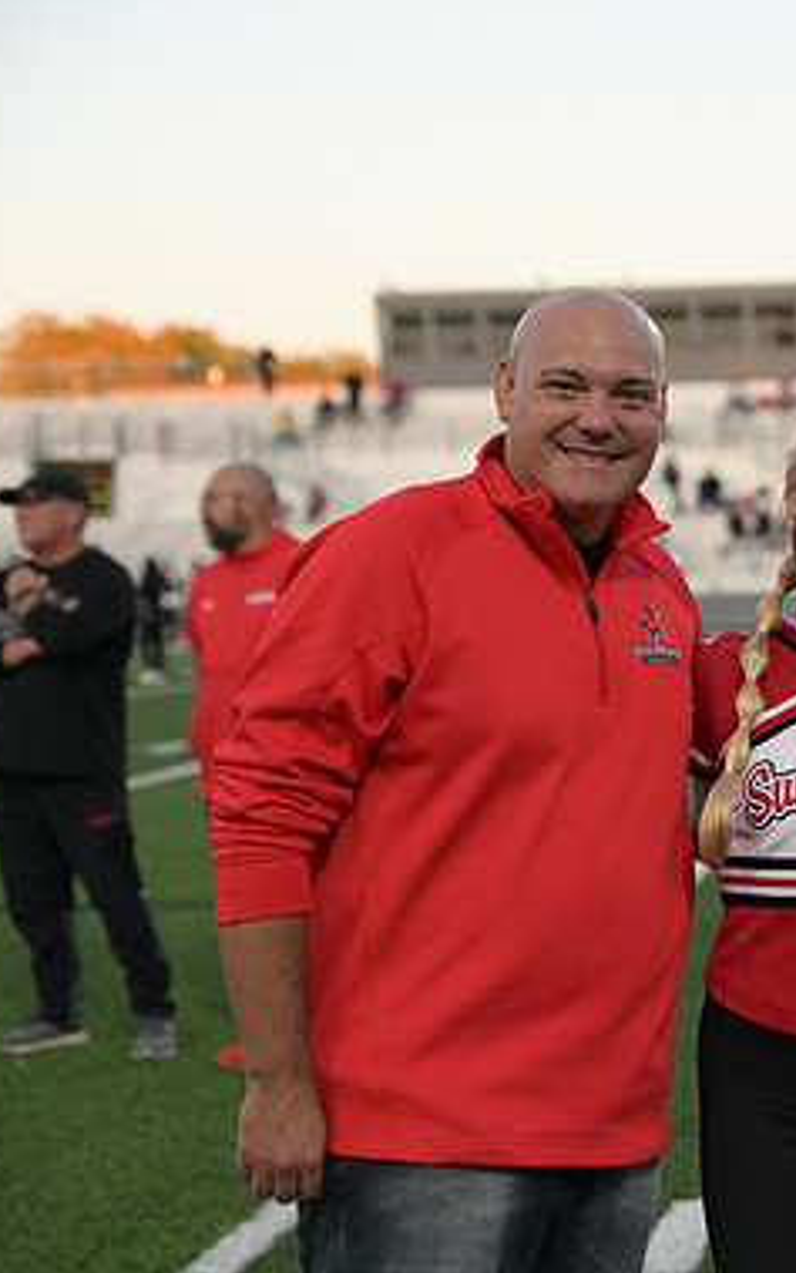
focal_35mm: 81
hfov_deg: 15.7
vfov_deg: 25.5
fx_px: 2810
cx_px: 870
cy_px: 635
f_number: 2.8
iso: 5000
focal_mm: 52
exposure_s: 1/8000
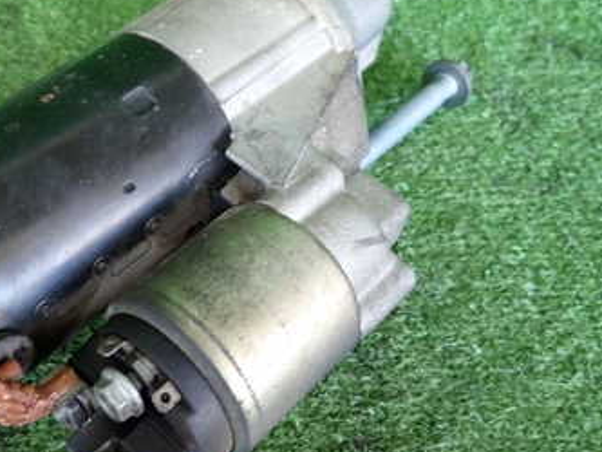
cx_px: 145
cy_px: 221
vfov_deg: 32.2
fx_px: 783
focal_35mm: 45
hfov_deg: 40.8
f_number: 2
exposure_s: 1/50
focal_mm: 4.5
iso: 200
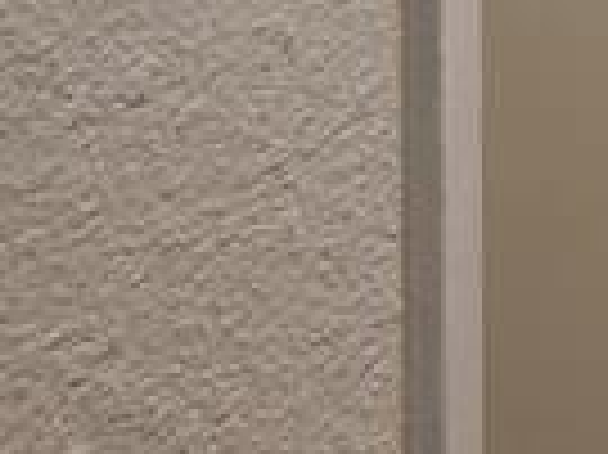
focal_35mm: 197
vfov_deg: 6.8
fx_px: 3457
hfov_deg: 8.7
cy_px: -899
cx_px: 1657
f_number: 2.4
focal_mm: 4.3
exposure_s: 1/40
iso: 200
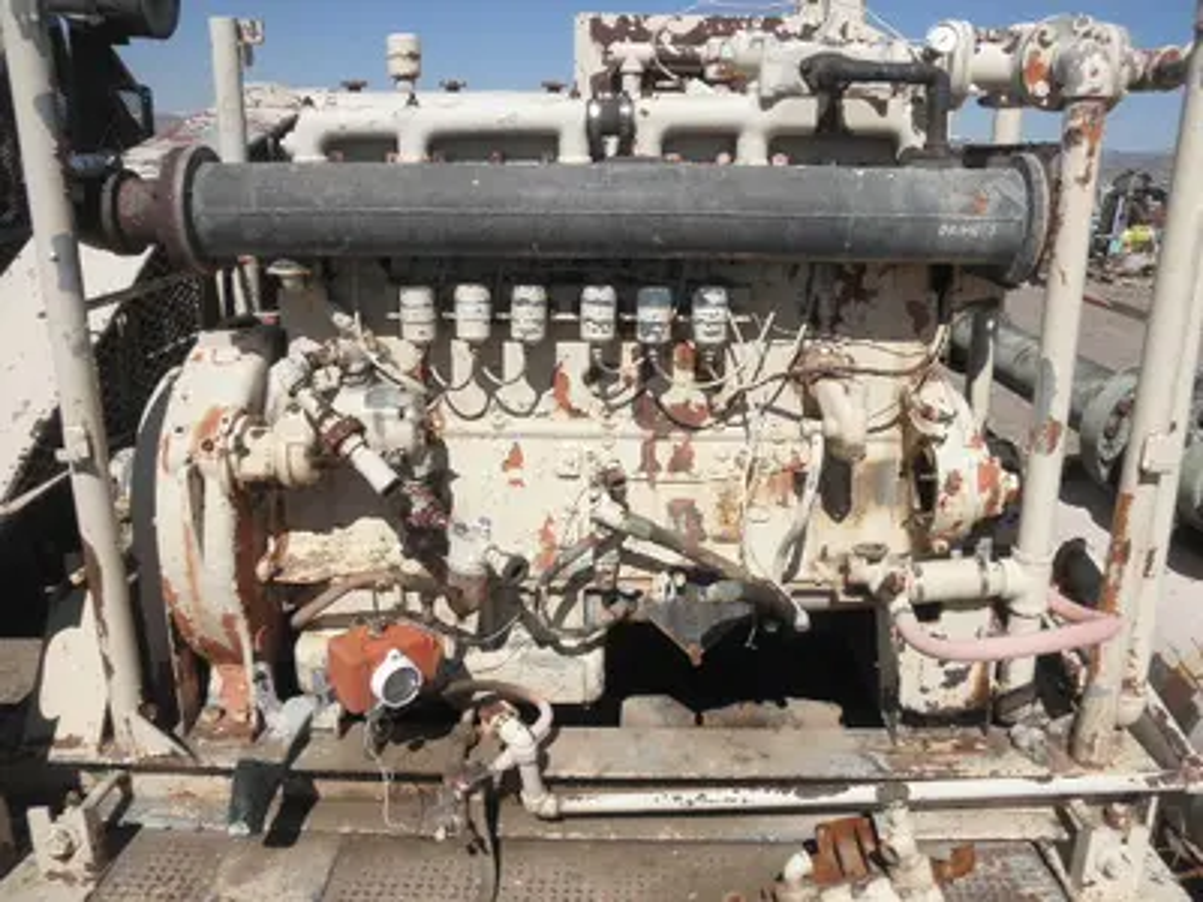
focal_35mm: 28
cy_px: 451
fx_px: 973
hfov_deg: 63.4
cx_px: 602
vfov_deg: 49.7
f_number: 8.5
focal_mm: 5
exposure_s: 1/200
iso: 64
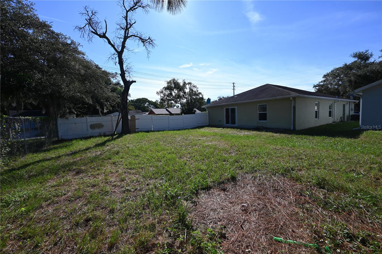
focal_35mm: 14
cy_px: 127
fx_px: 149
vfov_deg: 81.2
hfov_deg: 104.2
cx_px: 191
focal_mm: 14
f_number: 7.1
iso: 100
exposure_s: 1/400
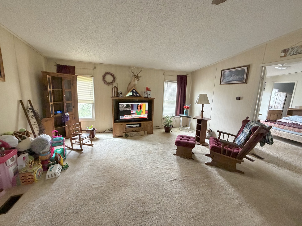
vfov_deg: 85.7
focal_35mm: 14
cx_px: 151
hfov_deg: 102.1
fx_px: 122
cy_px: 113
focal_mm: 2.22
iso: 500
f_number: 2.2
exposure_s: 1/55
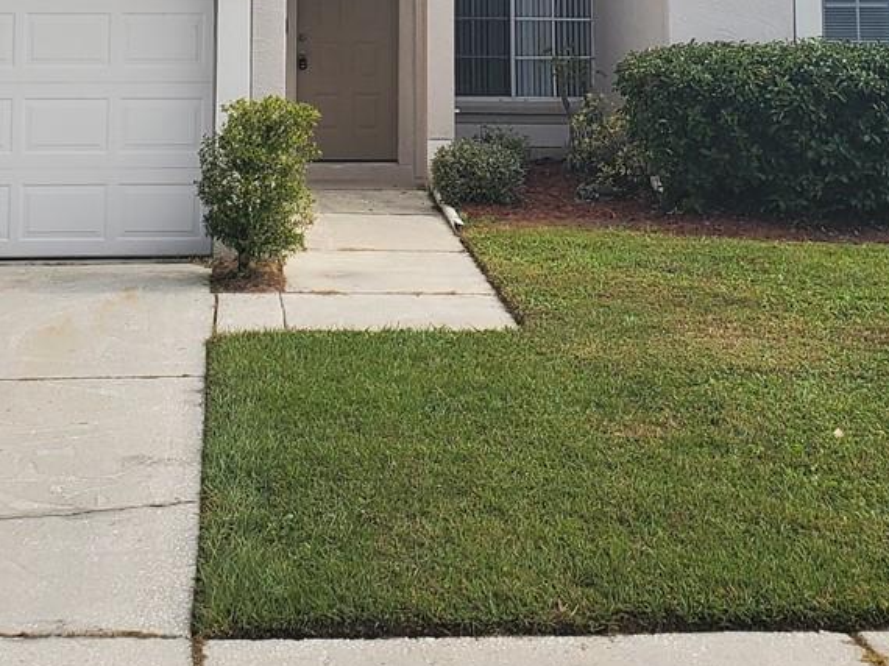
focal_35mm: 73
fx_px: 1874
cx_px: 337
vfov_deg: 18.8
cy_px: -175
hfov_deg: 26.6
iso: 50
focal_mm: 4.3
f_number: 2.4
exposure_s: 1/2032
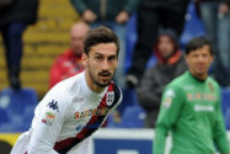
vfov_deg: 1.1
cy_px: 193
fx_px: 8190
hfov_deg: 1.6
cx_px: 84
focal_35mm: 1281
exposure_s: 1/800
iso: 1250
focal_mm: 500
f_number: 5.6
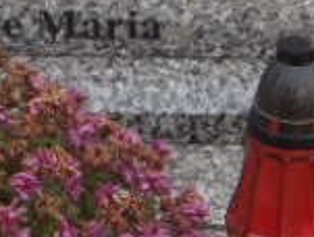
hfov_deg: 8.2
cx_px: 10
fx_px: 2191
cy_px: -158
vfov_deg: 6.1
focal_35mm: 241
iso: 64
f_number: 4.5
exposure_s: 1/60
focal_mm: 10.34
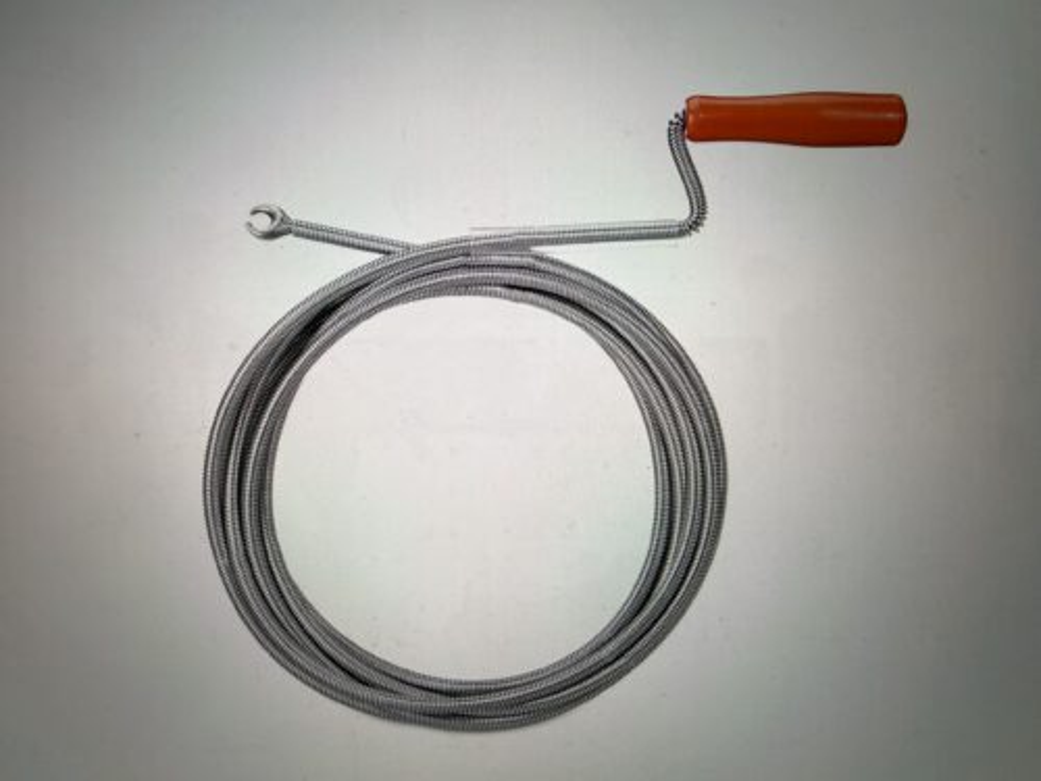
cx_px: 520
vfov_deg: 56.8
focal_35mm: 24
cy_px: 390
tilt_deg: -29.7
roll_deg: +2.3
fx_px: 722
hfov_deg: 71.6
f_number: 2.2
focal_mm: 2.22
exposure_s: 1/99
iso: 125
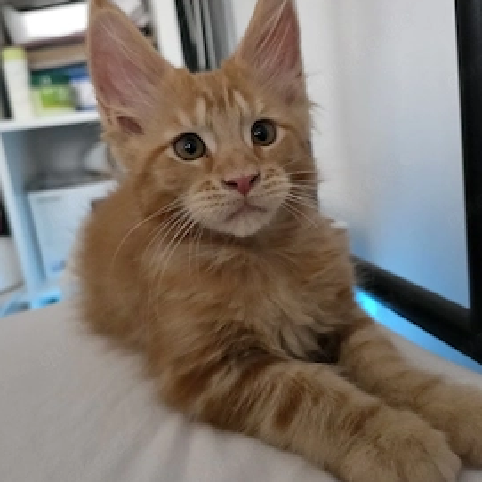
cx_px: 263
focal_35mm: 30
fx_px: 473
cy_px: 208
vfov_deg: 53.9
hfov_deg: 54.0
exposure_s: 1/101
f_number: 1.7
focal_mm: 6.3
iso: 1250
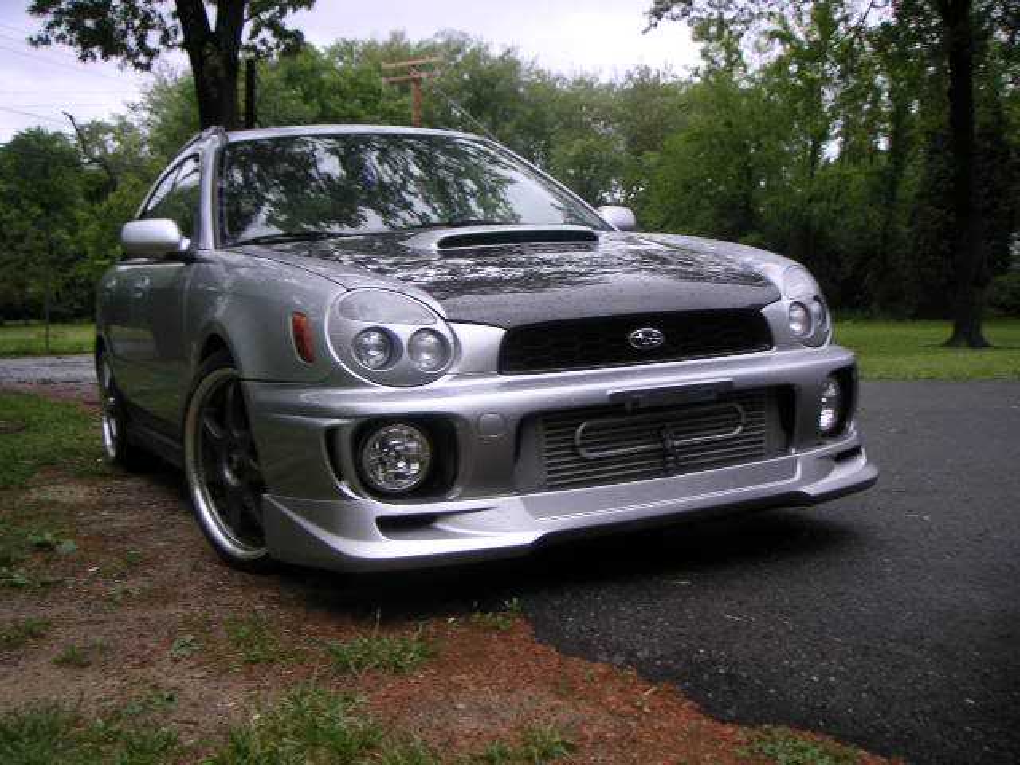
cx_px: 510
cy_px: 382
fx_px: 1120
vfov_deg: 37.7
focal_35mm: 38
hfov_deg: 49.0
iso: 50
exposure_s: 1/60
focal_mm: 6
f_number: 2.8
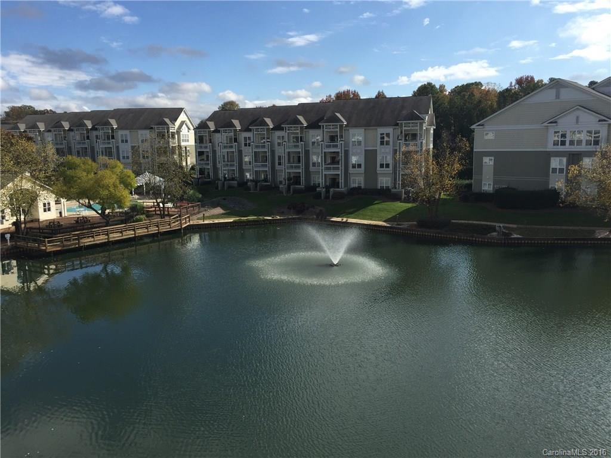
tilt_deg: -10.0
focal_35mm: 29
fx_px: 512
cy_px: 229
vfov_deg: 48.2
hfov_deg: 61.7
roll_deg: -0.1
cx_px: 306
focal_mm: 4.15
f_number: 2.2
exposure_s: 1/2639
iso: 32
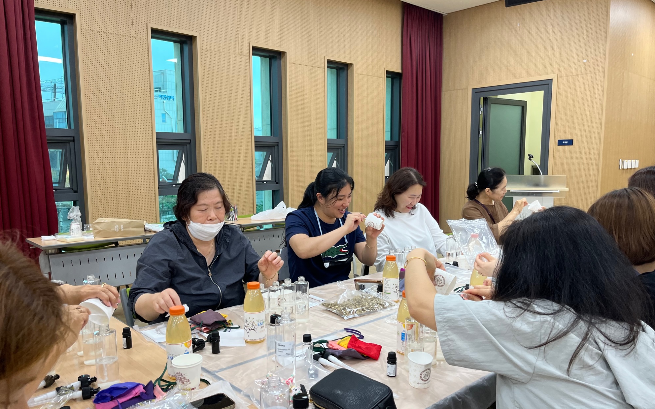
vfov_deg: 44.5
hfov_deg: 66.5
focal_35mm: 28
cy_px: 221
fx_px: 500
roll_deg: +0.5
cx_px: 332
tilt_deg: -7.5
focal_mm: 5.1
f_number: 1.6
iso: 80
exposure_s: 1/120
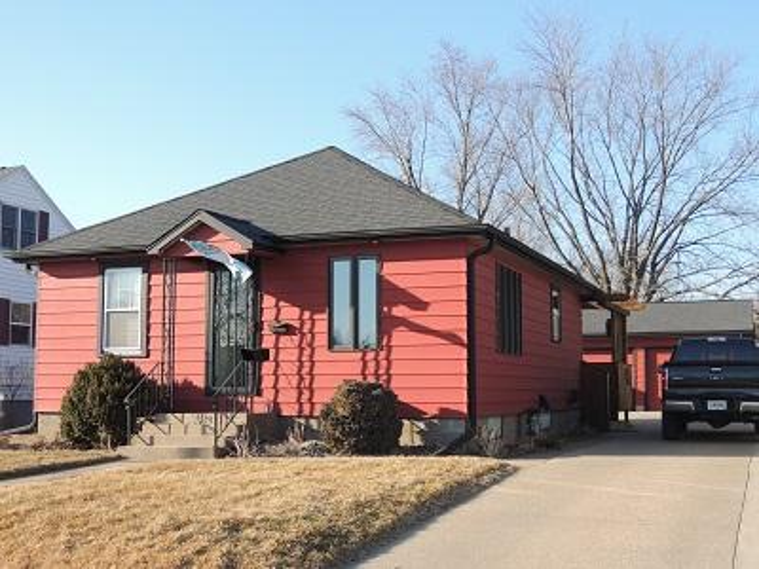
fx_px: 1031
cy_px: 284
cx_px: 380
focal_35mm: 47
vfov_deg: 30.9
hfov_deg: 40.4
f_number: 3.5
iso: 100
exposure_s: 1/400
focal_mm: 8.3
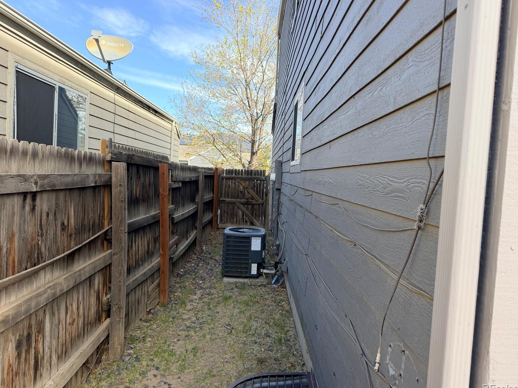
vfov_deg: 54.9
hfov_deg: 69.4
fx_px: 374
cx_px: 267
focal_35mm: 25
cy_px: 193
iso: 100
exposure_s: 1/1106
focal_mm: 6.76
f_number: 1.78
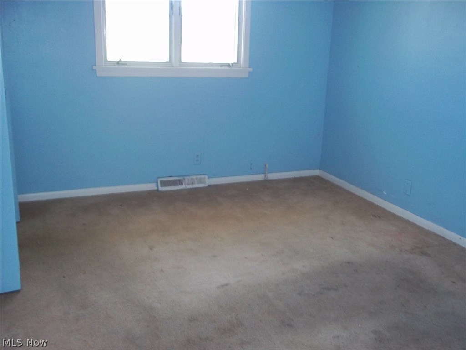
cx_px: 233
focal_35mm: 36
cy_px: 175
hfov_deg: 51.4
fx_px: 485
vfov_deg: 39.7
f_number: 3.1
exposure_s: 1/30
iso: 160
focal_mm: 6.5
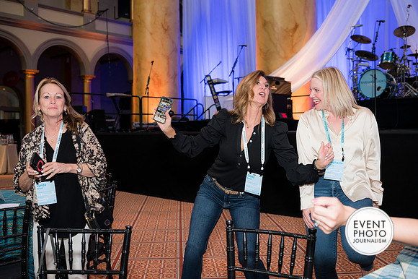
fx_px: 425
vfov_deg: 36.2
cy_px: 140
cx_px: 209
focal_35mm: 37
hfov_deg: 52.4
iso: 800
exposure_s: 1/100
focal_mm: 35
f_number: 4
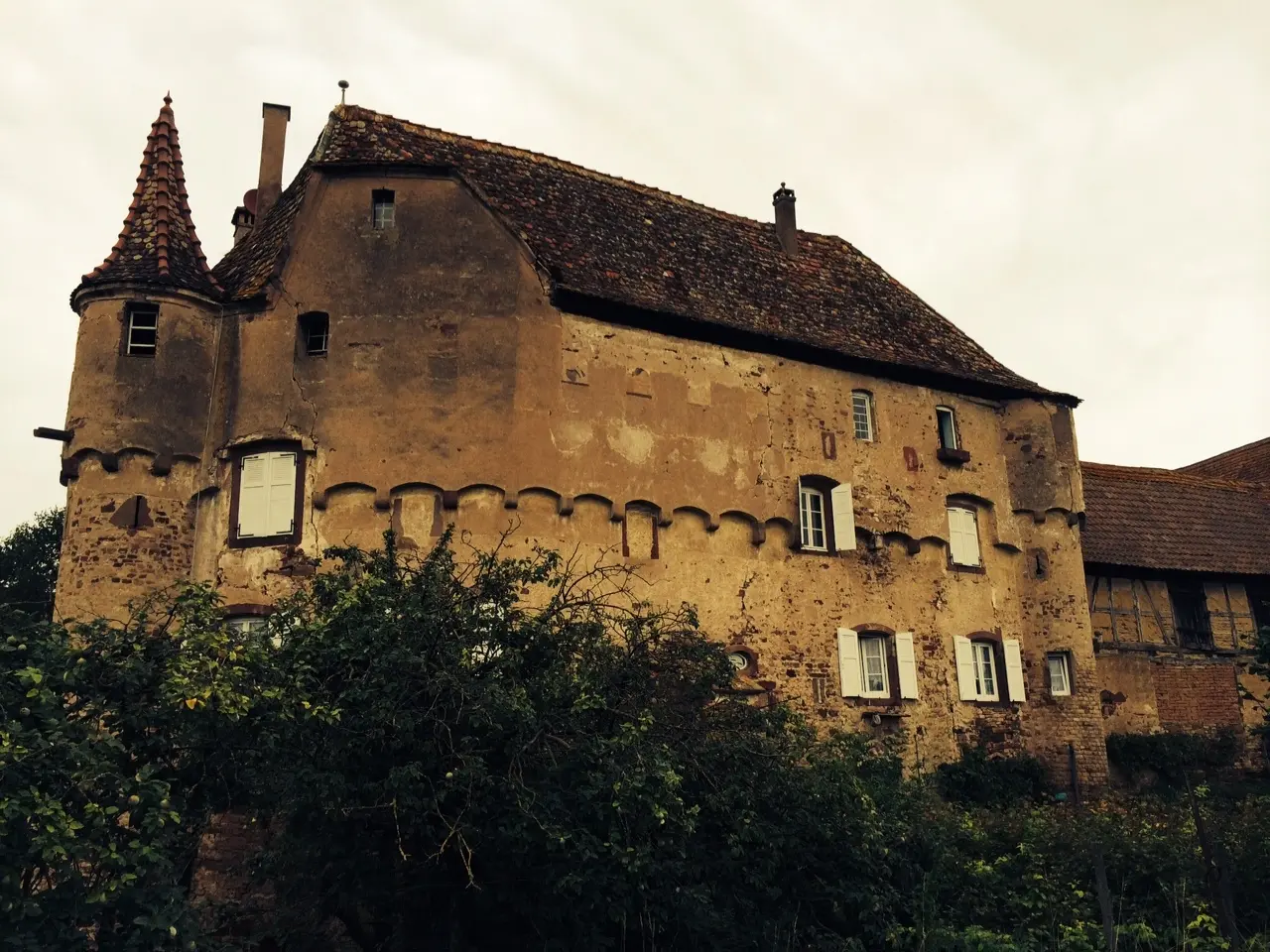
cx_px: 635
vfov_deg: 46.8
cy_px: 476
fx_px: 1101
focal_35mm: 30
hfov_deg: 60.0
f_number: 2.2
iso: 40
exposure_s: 1/2564
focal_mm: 4.12
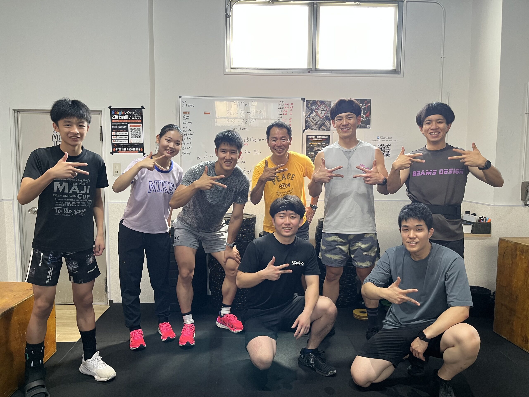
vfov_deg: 53.1
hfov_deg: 67.3
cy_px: 198
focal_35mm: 26
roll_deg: +0.5
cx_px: 264
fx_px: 397
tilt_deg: -5.3
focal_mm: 5.1
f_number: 1.6
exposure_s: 1/60
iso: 125
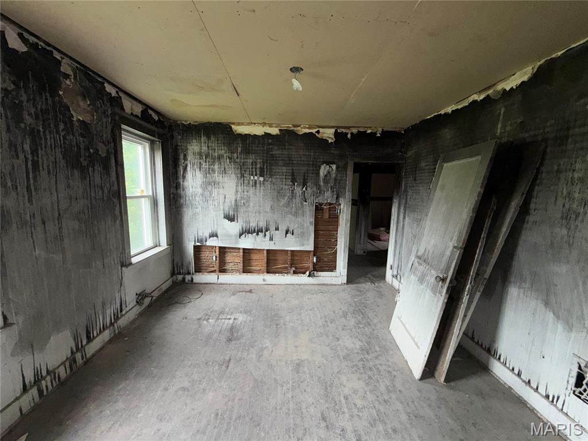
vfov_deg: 85.7
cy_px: 220
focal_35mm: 14
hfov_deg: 102.1
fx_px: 238
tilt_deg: -7.5
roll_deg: -0.9
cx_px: 294
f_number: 2.2
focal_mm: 2.22
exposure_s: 1/116
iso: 100
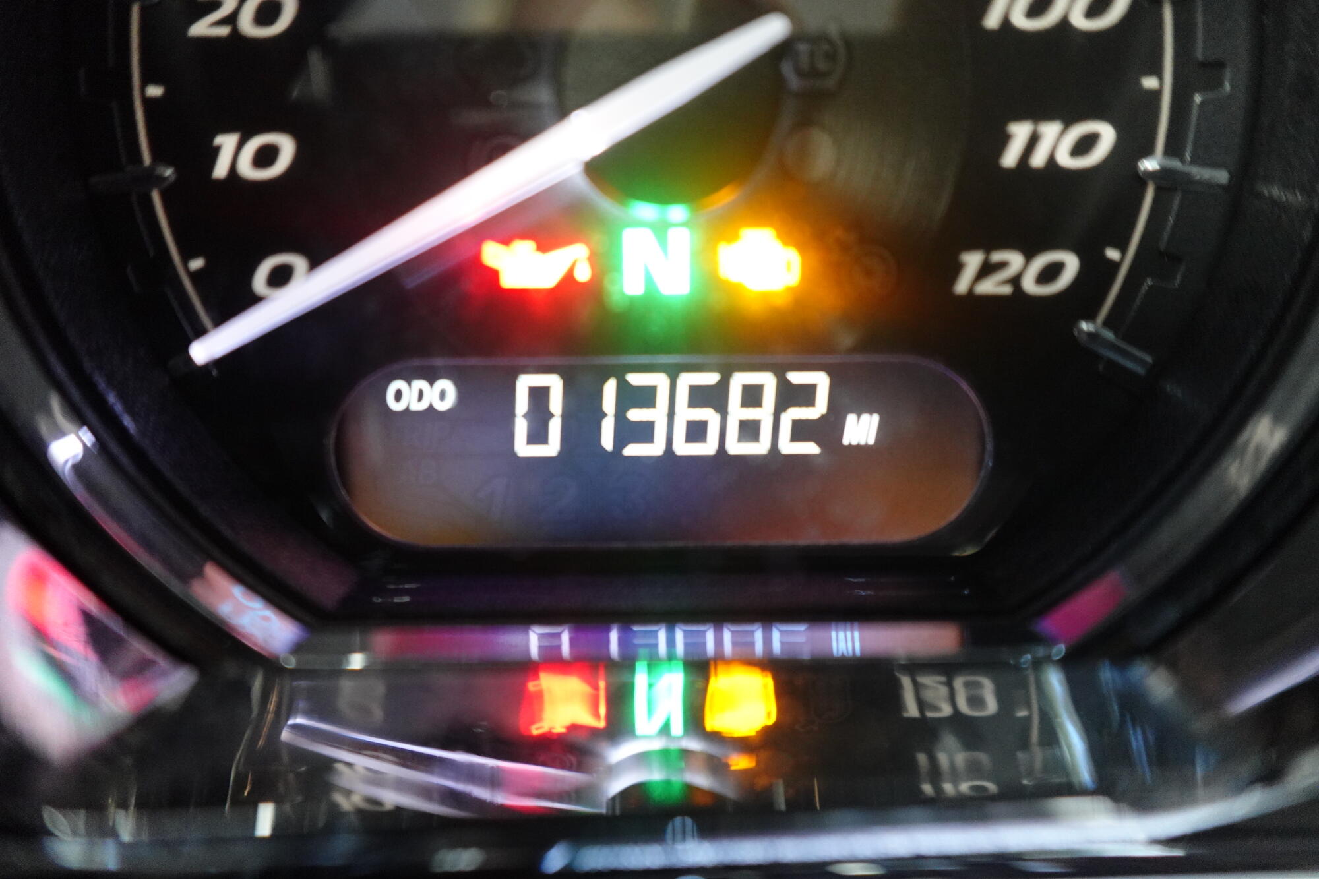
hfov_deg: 84.0
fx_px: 733
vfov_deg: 61.9
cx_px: 660
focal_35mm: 20
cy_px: 440
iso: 1250
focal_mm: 7.6
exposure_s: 1/80
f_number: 2
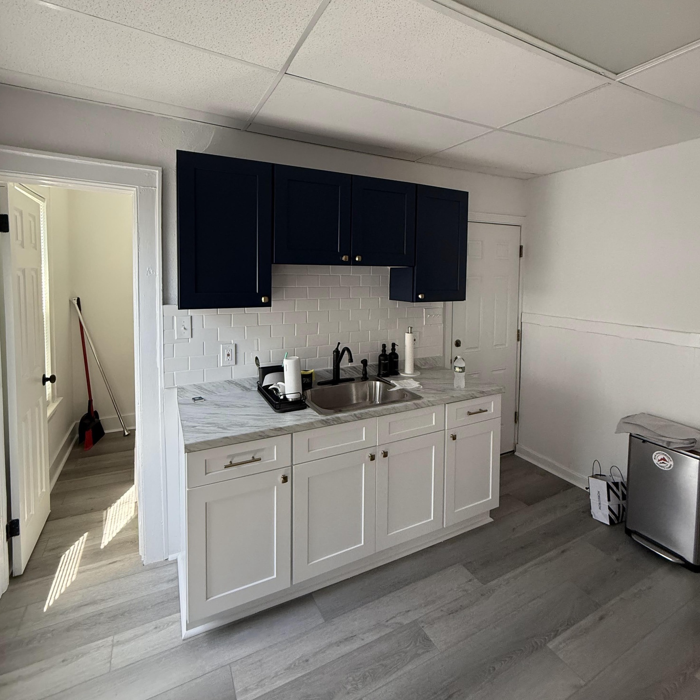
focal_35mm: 17
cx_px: 355
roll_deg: -1.2
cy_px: 293
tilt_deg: -1.3
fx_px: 389
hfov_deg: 84.0
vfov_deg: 83.3
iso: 320
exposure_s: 1/99
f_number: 2.2
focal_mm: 2.22
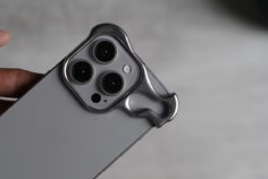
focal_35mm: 88
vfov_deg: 15.5
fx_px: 656
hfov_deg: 23.0
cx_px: 85
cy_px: 126
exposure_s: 1/60
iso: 500
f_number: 4
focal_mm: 52
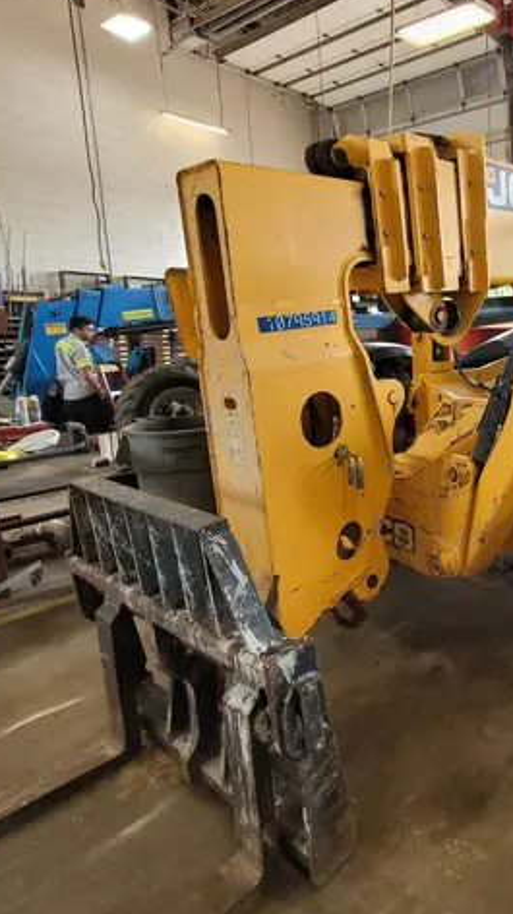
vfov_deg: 81.0
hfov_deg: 44.1
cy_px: 417
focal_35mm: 22
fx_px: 533
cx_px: 509
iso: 80
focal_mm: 1.74
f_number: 2.2
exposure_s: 1/60
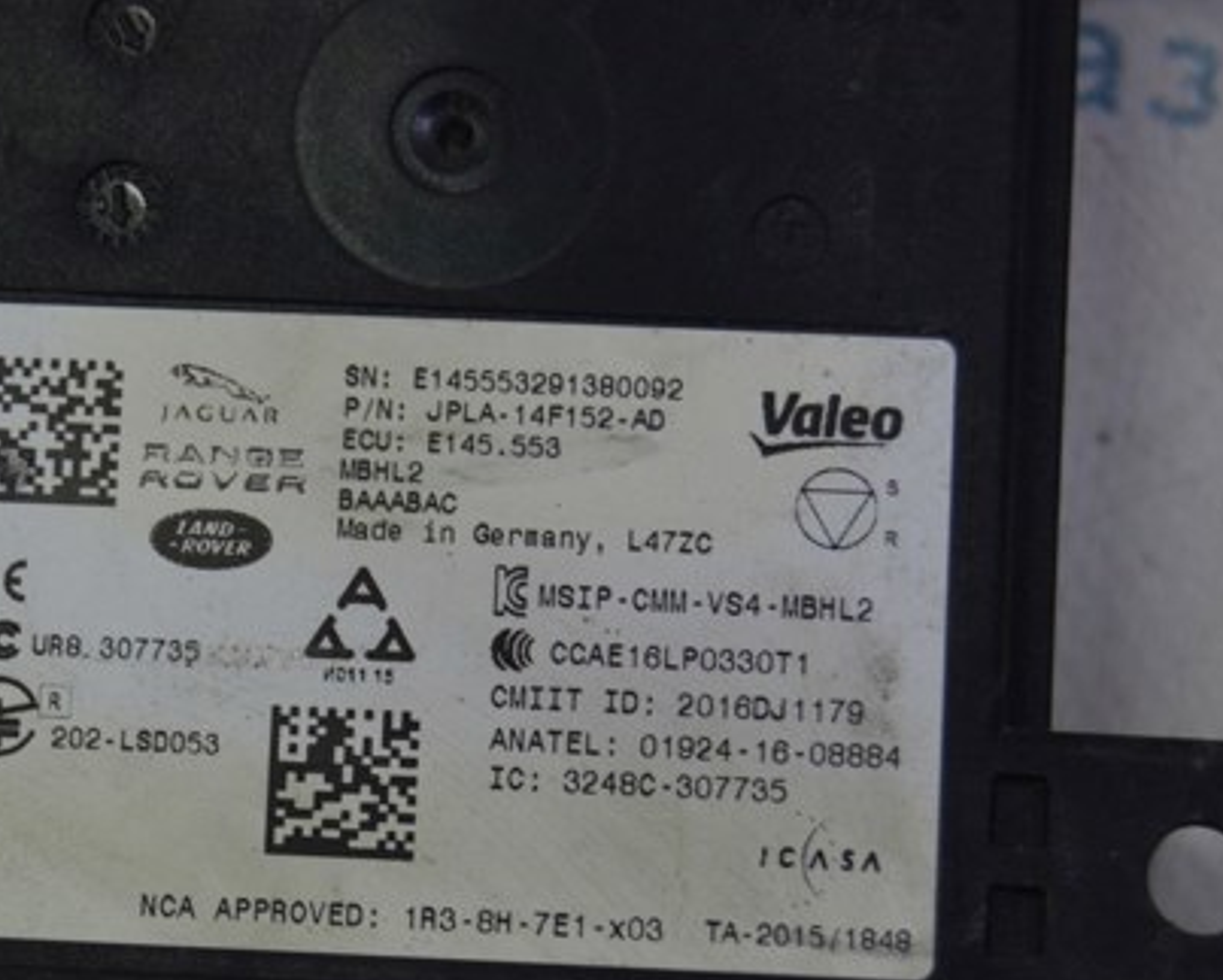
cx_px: 464
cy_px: 590
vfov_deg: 12.6
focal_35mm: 123
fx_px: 4446
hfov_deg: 15.6
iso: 560
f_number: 5.6
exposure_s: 1/60
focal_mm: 55
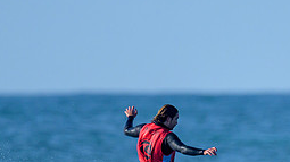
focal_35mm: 2621
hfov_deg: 0.8
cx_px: 192
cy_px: 128
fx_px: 20140
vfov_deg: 0.5
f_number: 6.3
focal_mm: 800
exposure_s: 1/2000
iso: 280
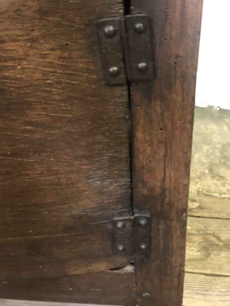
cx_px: 115
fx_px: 461
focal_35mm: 52
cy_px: 153
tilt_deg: -32.5
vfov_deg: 36.8
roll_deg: +4.3
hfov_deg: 28.0
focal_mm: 6
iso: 200
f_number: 2.4
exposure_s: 1/8
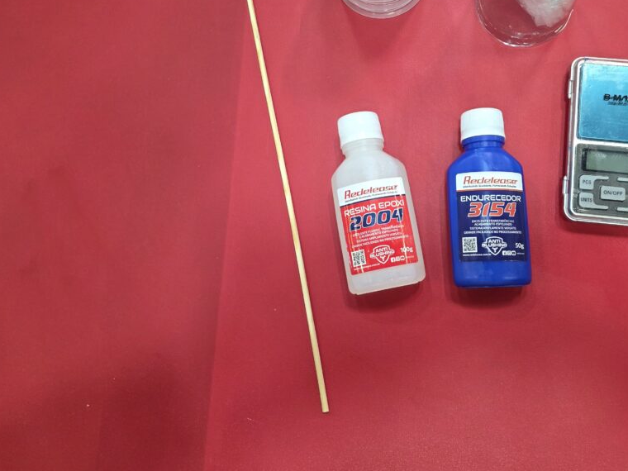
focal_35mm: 31
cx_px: 412
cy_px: 174
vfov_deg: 45.0
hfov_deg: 57.2
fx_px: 562
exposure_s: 1/120
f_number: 1.7
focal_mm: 6.25
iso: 200
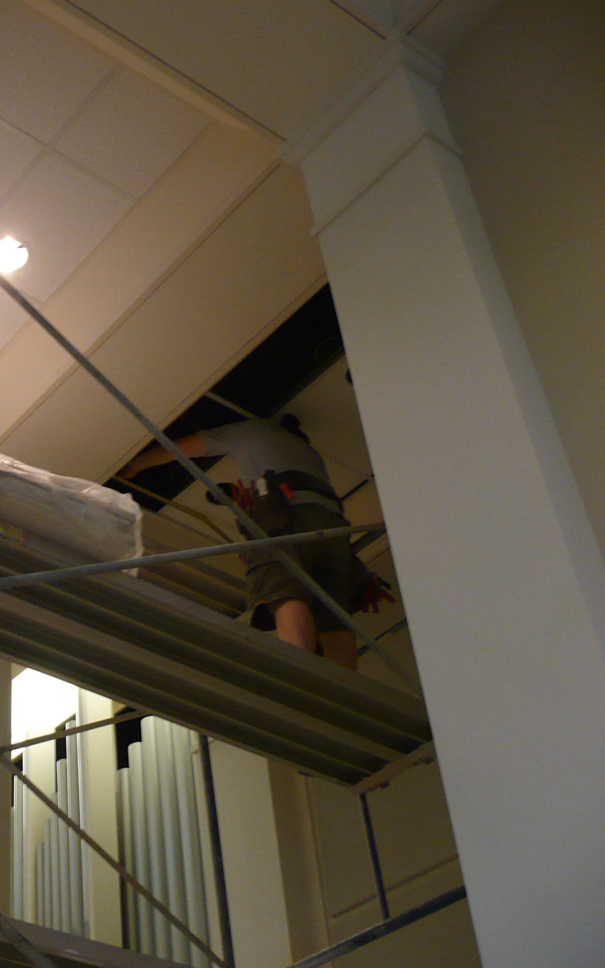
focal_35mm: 50
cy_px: 480
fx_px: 1319
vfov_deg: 40.3
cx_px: -24
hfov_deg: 24.4
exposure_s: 1/30
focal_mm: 5.8
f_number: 2.8
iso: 125
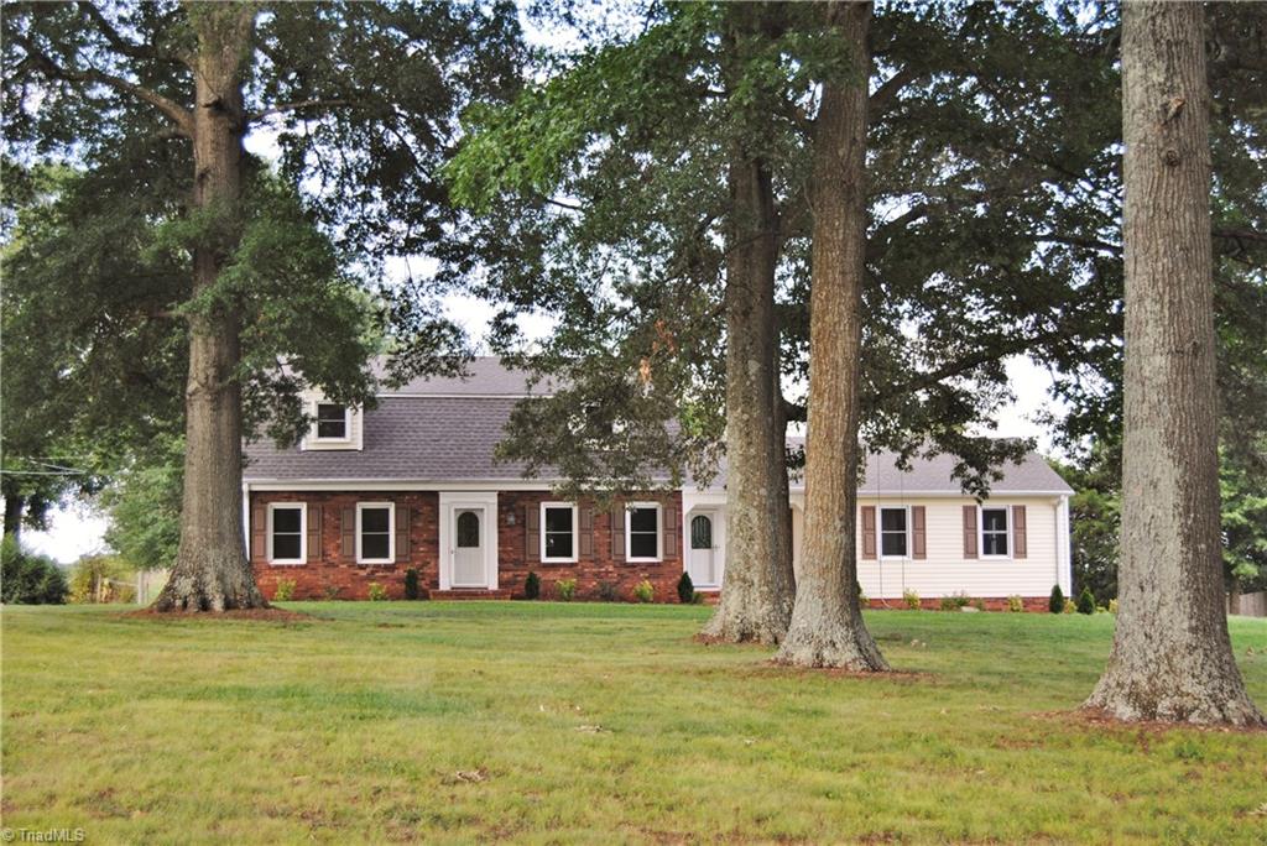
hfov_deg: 35.0
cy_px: 423
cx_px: 634
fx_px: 2007
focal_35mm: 57
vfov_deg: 23.8
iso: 200
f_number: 4.8
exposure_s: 1/80
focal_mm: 38
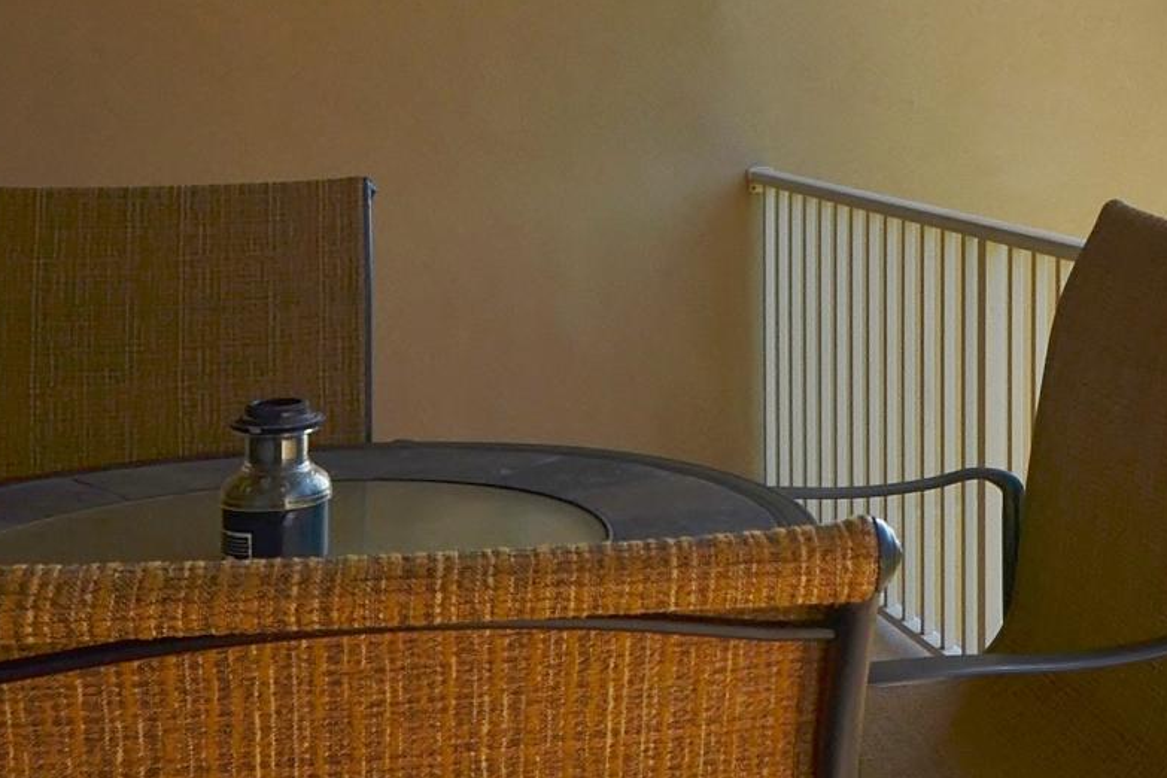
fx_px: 2138
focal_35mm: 66
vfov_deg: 20.0
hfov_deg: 28.3
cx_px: 1216
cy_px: -4
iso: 100
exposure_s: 1/250
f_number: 9
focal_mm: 11.5
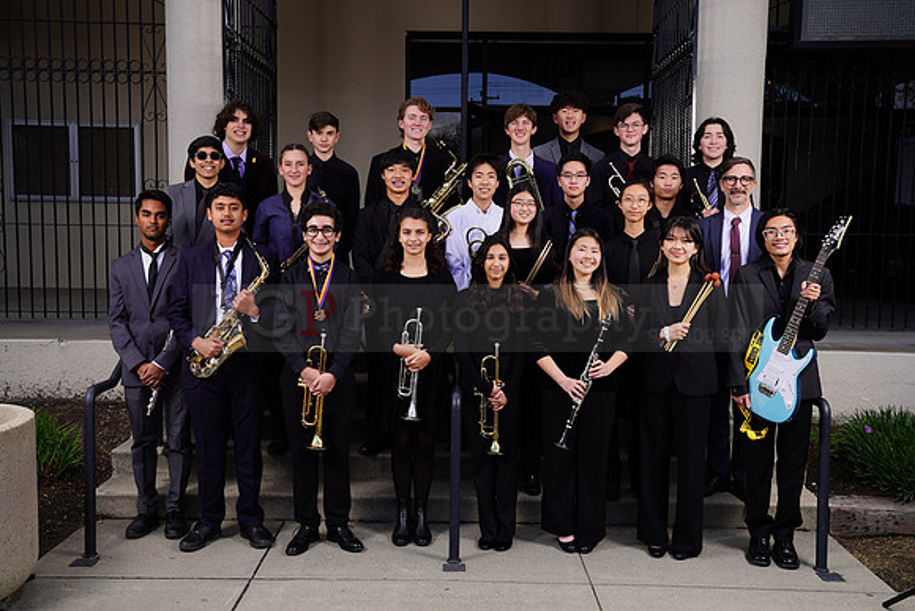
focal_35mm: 37
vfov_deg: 36.0
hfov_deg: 51.9
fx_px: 941
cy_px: 306
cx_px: 458
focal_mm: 37
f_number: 8
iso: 100
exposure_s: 1/200
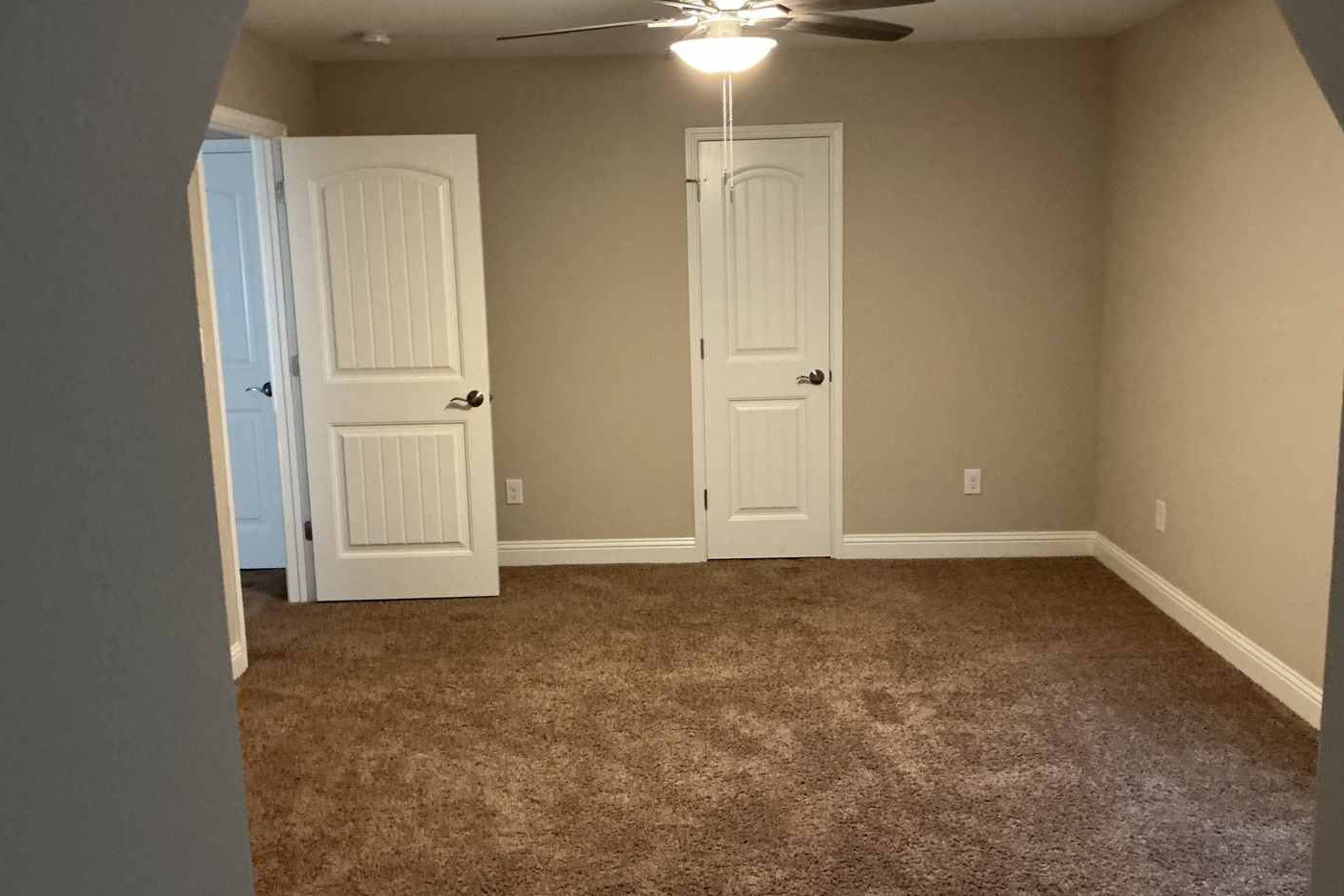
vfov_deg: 42.3
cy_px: 434
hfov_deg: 60.3
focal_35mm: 31
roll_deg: +1.4
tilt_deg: -7.5
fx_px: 1157
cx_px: 665
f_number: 1.8
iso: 250
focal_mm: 3
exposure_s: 1/40
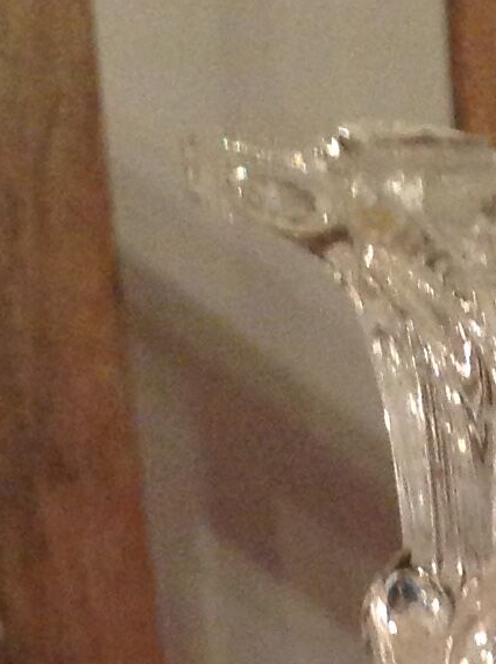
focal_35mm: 159
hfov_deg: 9.1
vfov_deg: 11.1
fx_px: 3048
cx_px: 674
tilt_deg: -21.5
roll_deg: +2.9
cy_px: 1398
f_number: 2.4
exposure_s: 1/17
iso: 250
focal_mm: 4.28
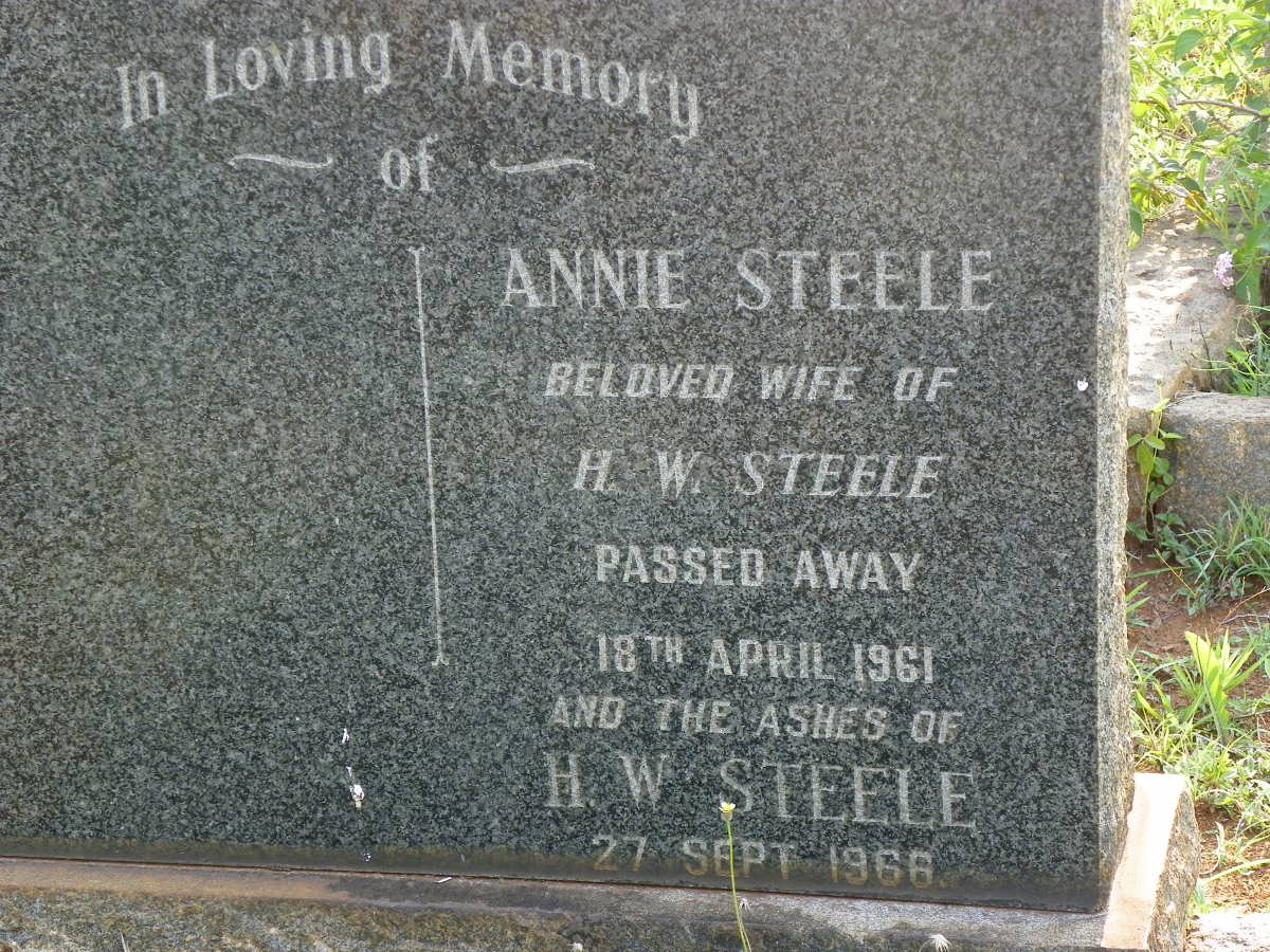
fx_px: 3485
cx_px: 635
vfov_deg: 15.6
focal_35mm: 95
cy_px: 476
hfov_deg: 20.7
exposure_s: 1/60
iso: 64
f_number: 4
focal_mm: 16.9
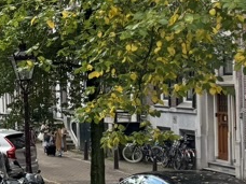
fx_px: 768
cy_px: 71
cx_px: -215
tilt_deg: +0.3
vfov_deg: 13.7
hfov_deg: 15.3
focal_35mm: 108
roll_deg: +0.3
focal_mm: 6.86
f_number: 1.78
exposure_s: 1/739
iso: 80
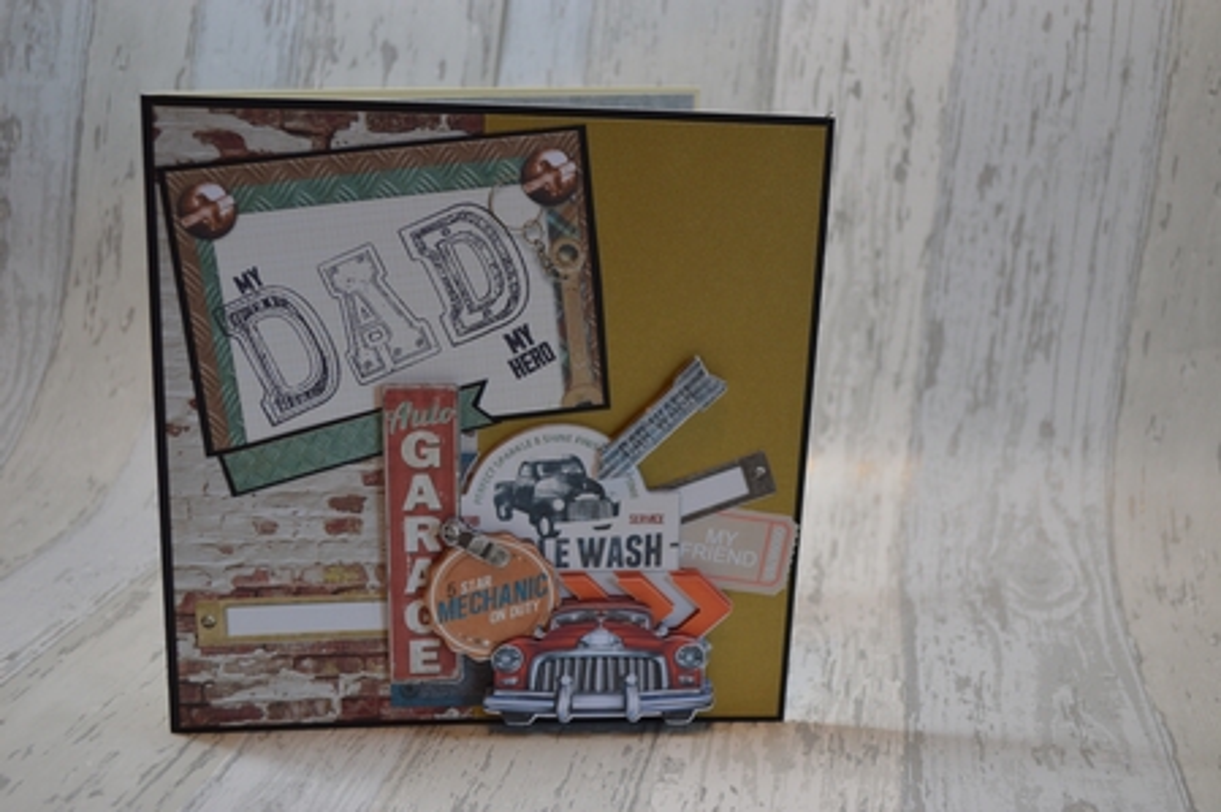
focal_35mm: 45
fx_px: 1525
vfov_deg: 29.8
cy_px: 406
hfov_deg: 43.6
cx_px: 610
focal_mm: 30
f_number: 4.5
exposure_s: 1/25
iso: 400
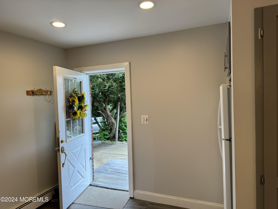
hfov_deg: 71.6
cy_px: 104
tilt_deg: -1.6
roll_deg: +2.7
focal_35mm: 24
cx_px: 139
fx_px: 193
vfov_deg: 56.8
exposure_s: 1/123
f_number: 1.78
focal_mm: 6.76
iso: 50
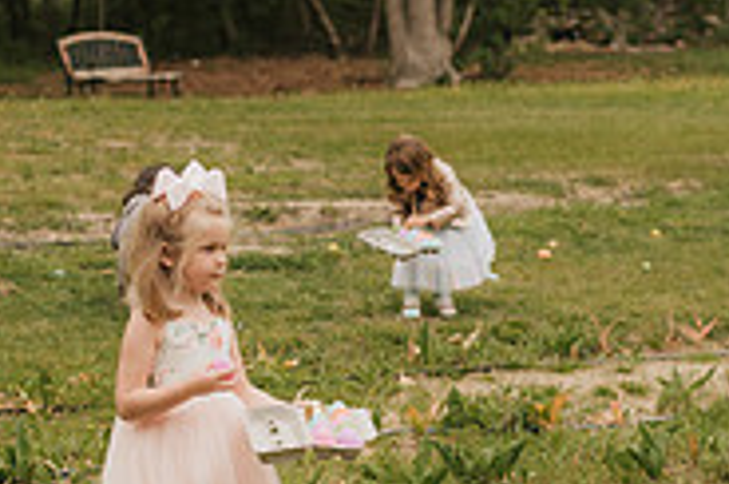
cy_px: 375
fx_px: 3194
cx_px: 309
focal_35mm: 158
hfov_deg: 13.0
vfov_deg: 8.6
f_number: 2.8
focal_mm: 50
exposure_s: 1/200
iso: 100
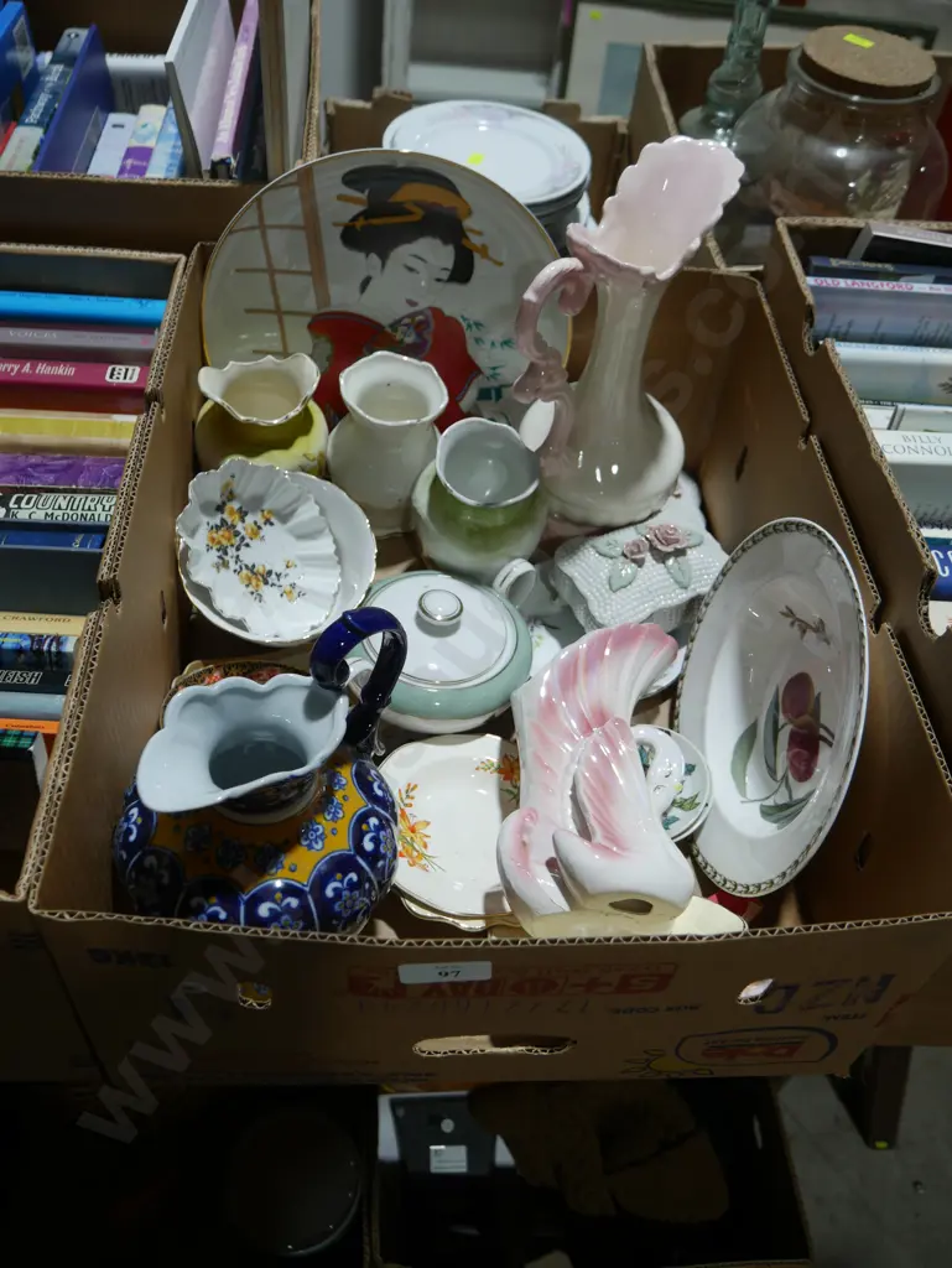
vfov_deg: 59.9
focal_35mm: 30
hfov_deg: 46.8
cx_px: 476
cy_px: 634
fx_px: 1099
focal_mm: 15
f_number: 4
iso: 200
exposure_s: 1/125
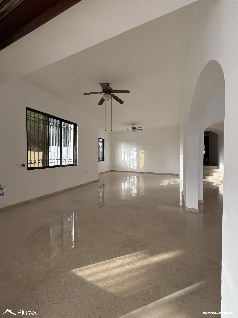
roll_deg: +0.0
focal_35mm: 14
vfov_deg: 102.1
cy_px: 159
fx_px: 128
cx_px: 119
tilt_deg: -0.4
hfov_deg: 85.7
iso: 64
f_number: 2.2
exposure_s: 1/99
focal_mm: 2.22
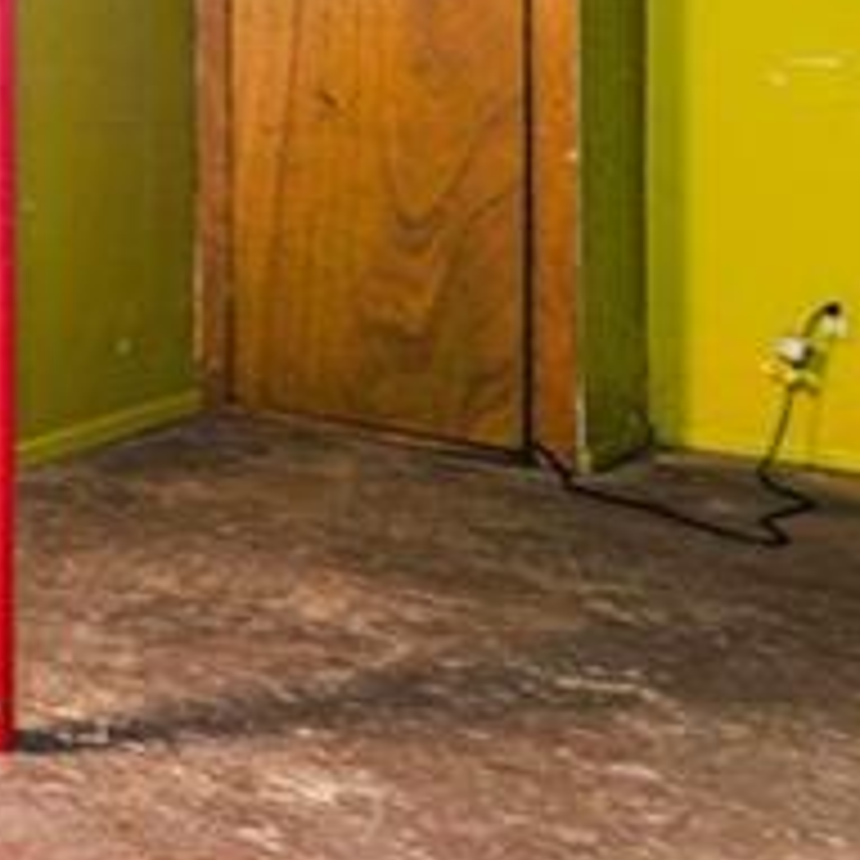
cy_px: -72
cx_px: -937
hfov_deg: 16.7
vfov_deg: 22.4
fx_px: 2052
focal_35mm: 73
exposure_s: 1/8
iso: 64
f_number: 4
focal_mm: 16
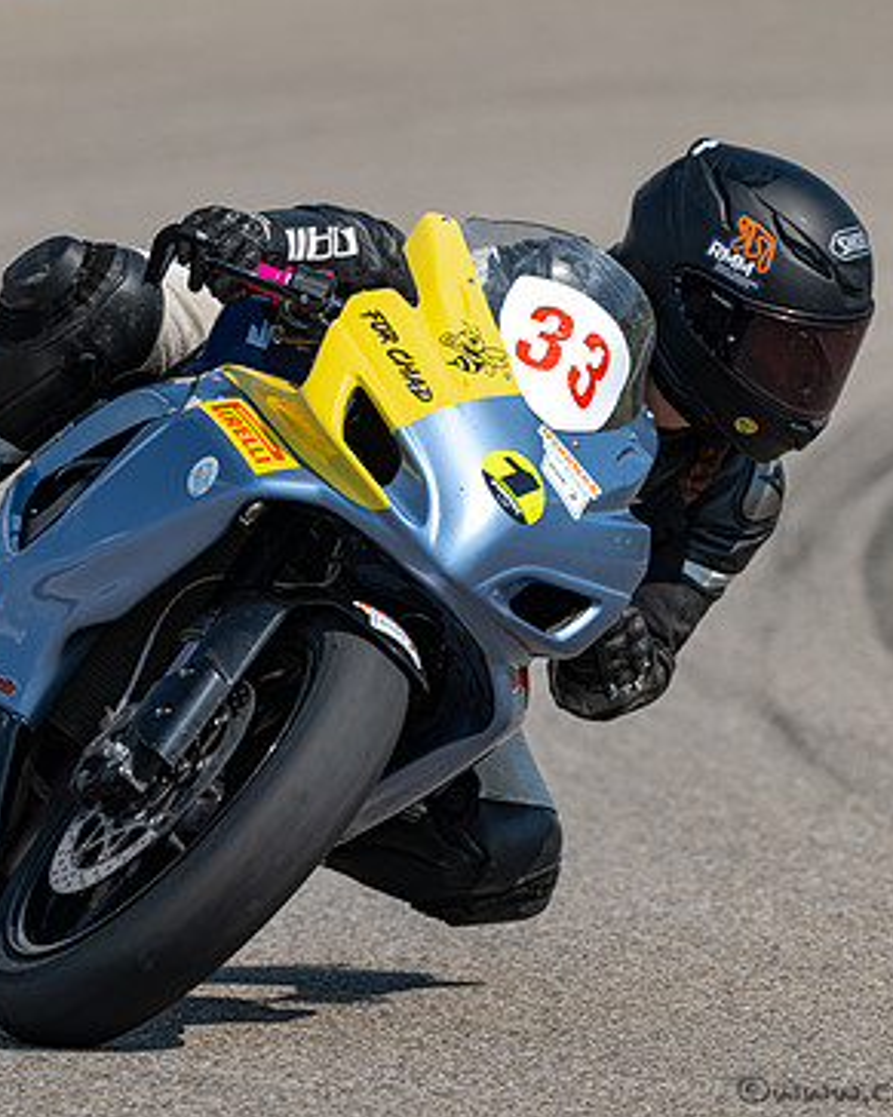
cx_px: 357
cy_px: 651
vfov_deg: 2.8
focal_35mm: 699
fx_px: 23102
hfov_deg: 2.2
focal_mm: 400
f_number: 6
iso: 160
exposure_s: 1/1250
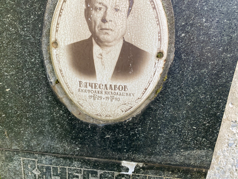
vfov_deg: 53.1
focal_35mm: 26
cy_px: 90
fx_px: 179
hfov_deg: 67.3
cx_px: 119
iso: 32
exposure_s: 1/265
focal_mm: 4.25
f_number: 1.8
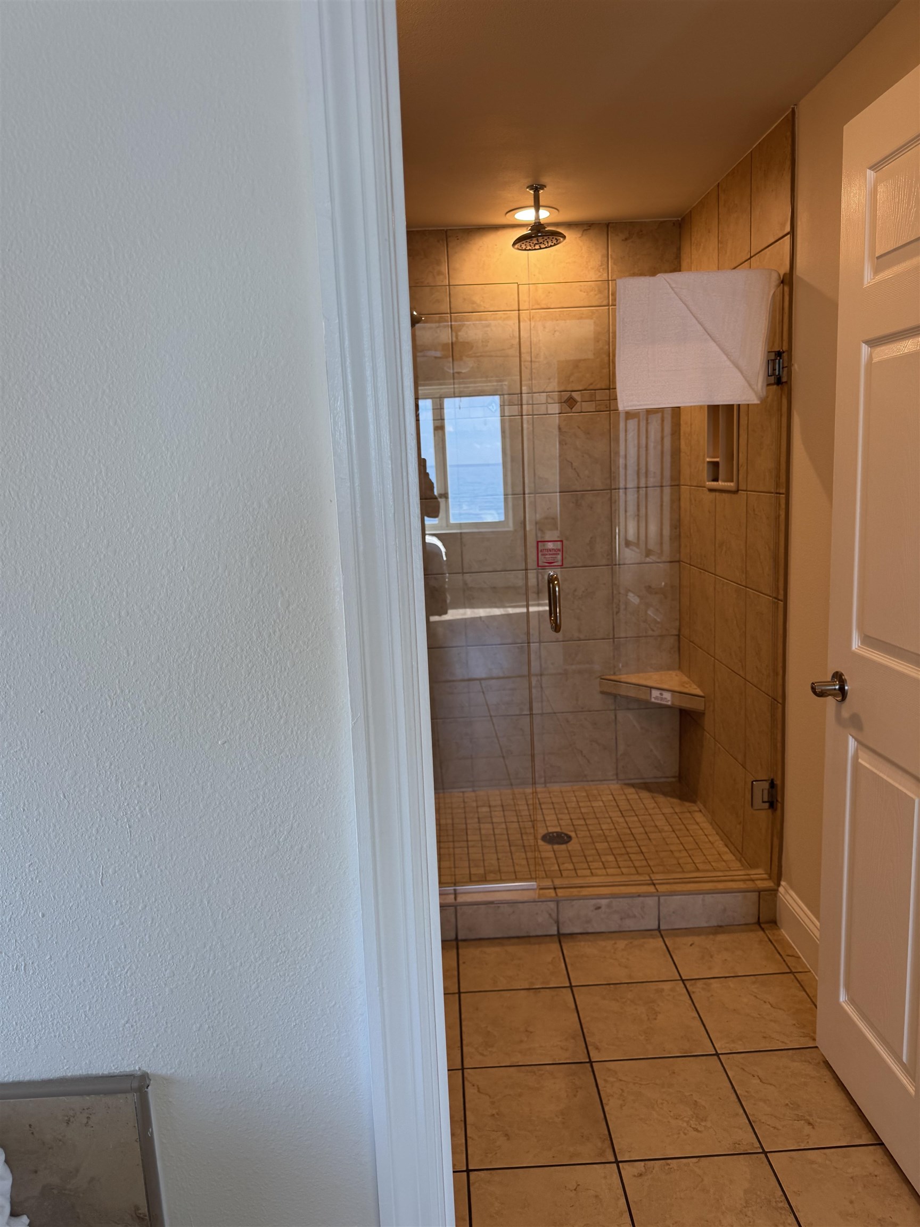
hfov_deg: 56.8
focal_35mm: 24
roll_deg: +0.1
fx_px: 850
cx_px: 460
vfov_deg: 71.6
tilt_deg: -10.3
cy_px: 614
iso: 80
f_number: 1.78
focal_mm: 6.76
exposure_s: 1/120
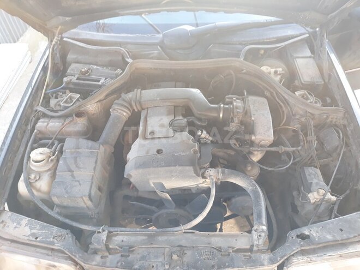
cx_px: 180
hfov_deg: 65.3
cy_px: 135
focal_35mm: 27
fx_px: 281
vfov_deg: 51.4
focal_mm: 3.71
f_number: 1.7
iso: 40
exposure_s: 1/50
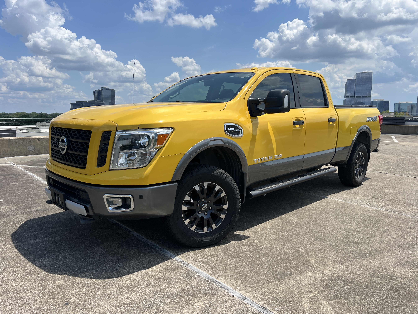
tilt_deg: -7.5
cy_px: 157
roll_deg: +0.5
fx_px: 314
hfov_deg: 67.3
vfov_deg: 53.1
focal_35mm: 26
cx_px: 209
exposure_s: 1/5882
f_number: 1.5
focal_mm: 5.7
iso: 50
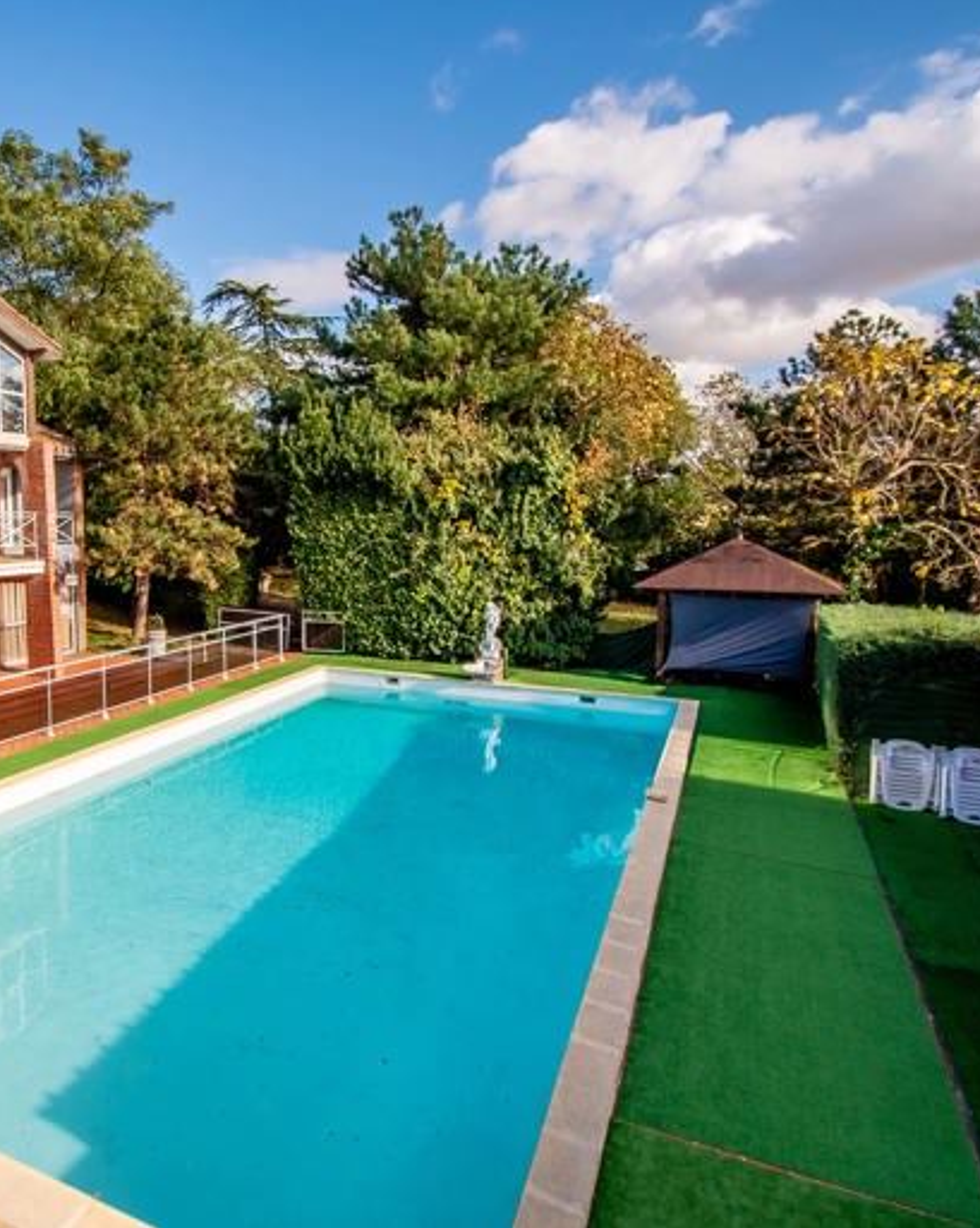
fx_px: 798
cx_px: 283
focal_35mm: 22
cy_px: 591
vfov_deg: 75.0
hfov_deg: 60.6
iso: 320
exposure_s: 1/1000
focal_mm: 10
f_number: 6.3
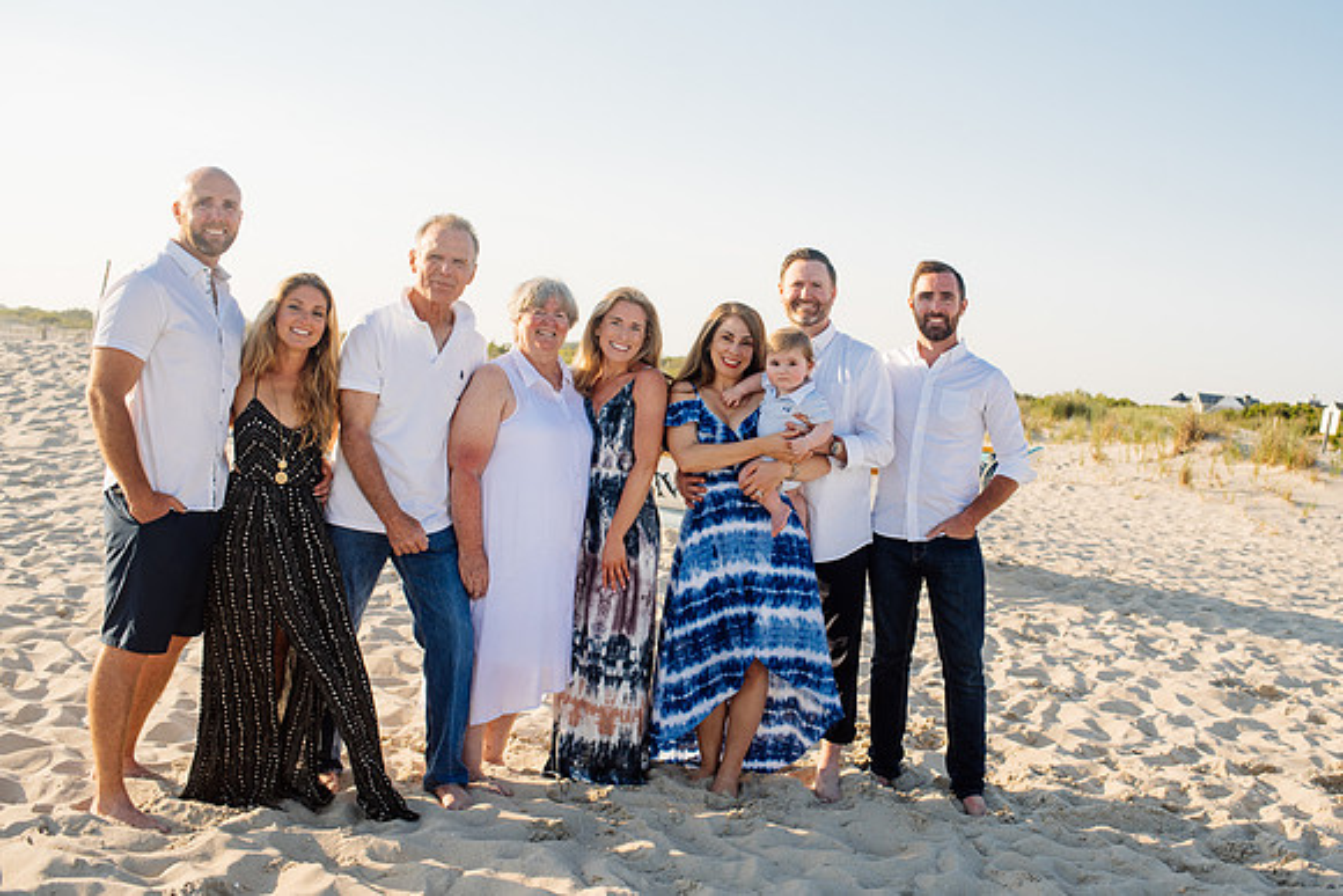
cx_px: 757
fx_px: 1494
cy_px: 448
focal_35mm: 40
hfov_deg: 48.3
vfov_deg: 33.4
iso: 160
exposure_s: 1/800
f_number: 4
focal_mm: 35
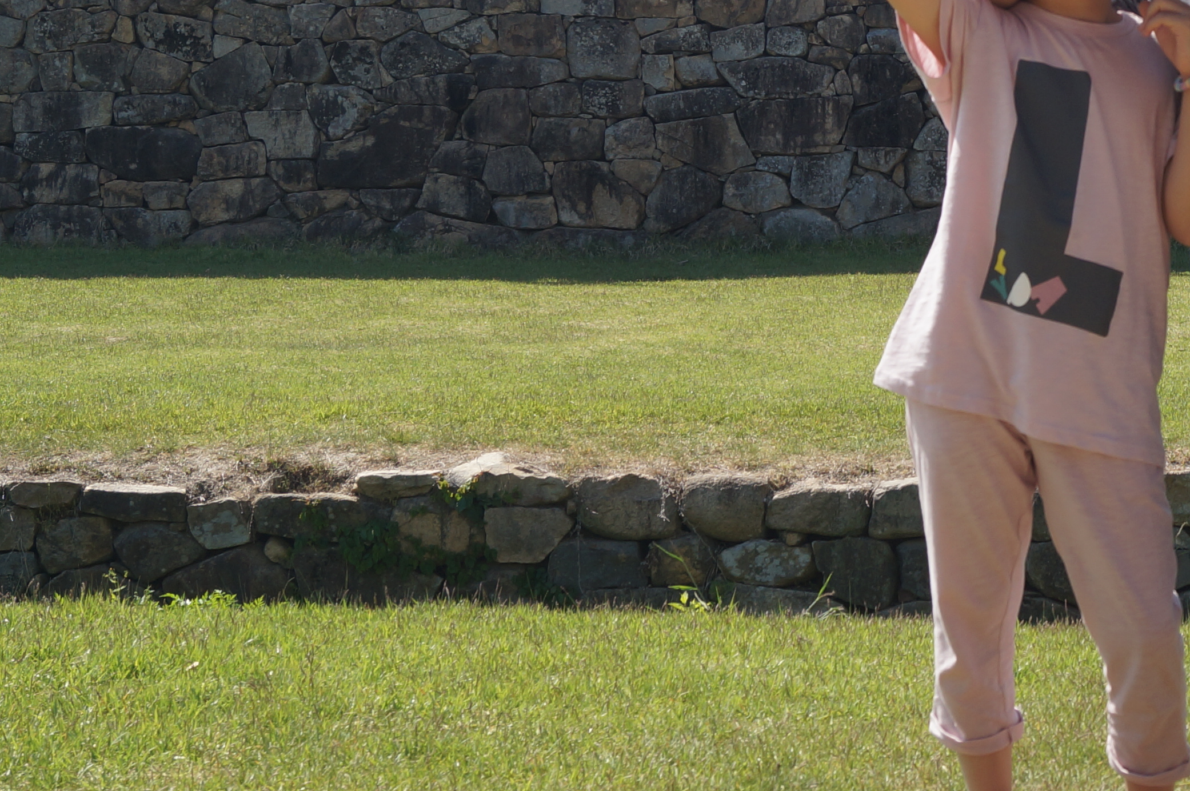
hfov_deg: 21.4
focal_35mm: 92
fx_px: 3038
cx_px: 1180
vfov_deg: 14.8
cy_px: 197
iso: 100
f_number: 8
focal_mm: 26
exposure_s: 1/250
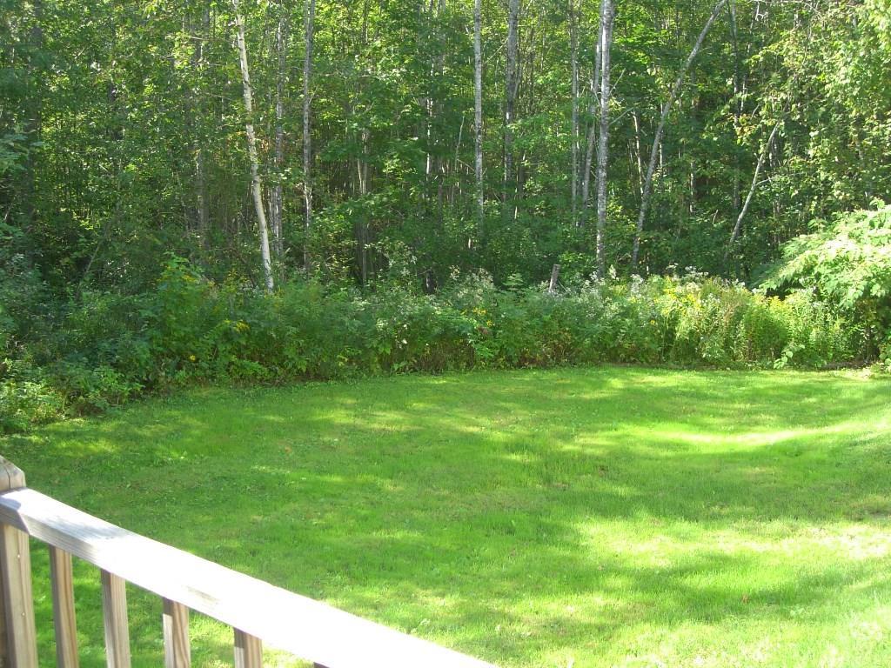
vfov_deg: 35.1
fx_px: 1055
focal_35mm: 41
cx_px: 446
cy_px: 334
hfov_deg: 45.8
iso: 79
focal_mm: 8.5
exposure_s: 1/166
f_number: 2.9
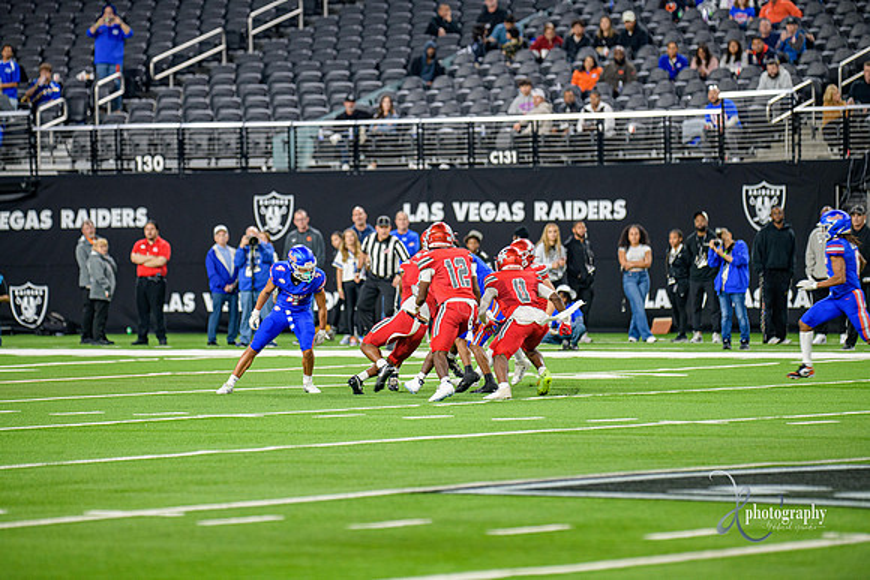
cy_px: 290
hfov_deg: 9.4
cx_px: 435
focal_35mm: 220
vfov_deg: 6.2
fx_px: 5318
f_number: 2.8
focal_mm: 220
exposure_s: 1/400
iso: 1000
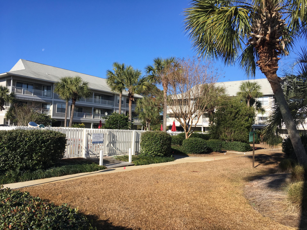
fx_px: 257
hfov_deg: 61.7
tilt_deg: +5.2
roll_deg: -2.3
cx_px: 154
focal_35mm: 29
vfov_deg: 48.2
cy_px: 115
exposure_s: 1/1282
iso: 25
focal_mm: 4.15
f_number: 2.2
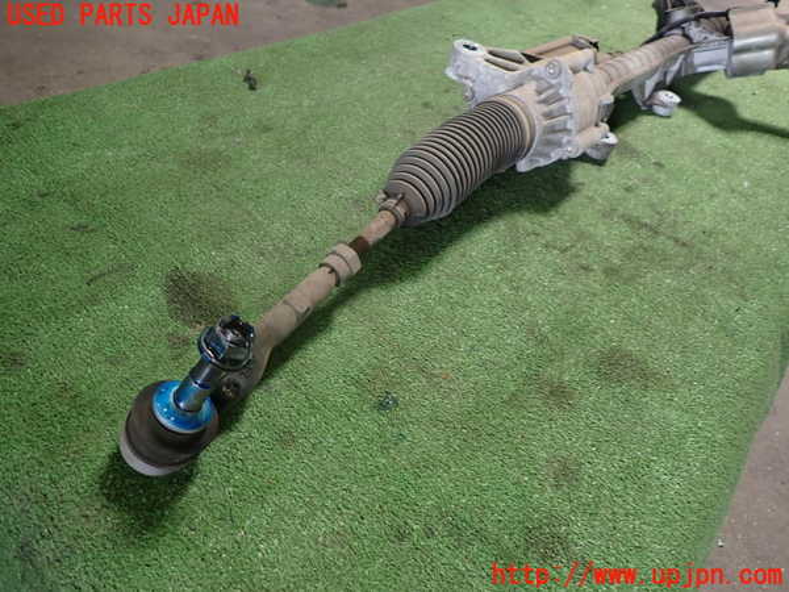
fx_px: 570
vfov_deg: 54.9
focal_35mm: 25
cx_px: 394
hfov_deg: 69.4
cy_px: 296
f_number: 2
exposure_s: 1/60
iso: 160
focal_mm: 4.5
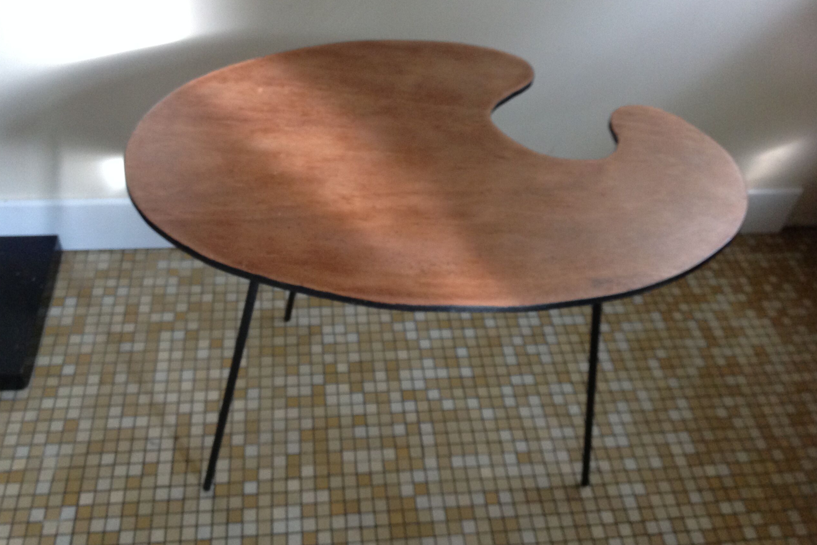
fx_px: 840
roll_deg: -6.9
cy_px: 251
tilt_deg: -44.8
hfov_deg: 51.9
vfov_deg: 35.9
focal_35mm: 37
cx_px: 407
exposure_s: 1/15
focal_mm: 4.28
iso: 200
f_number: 2.4
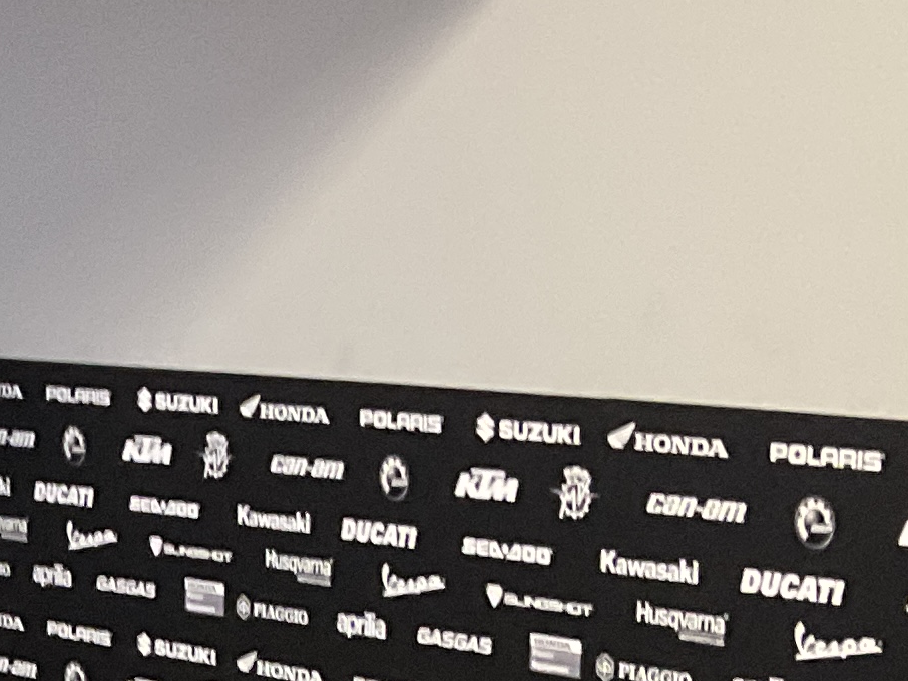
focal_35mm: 129
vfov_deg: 11.0
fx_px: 3385
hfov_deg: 14.1
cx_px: -525
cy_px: 1096
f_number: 1.8
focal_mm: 3
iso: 200
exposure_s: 1/40
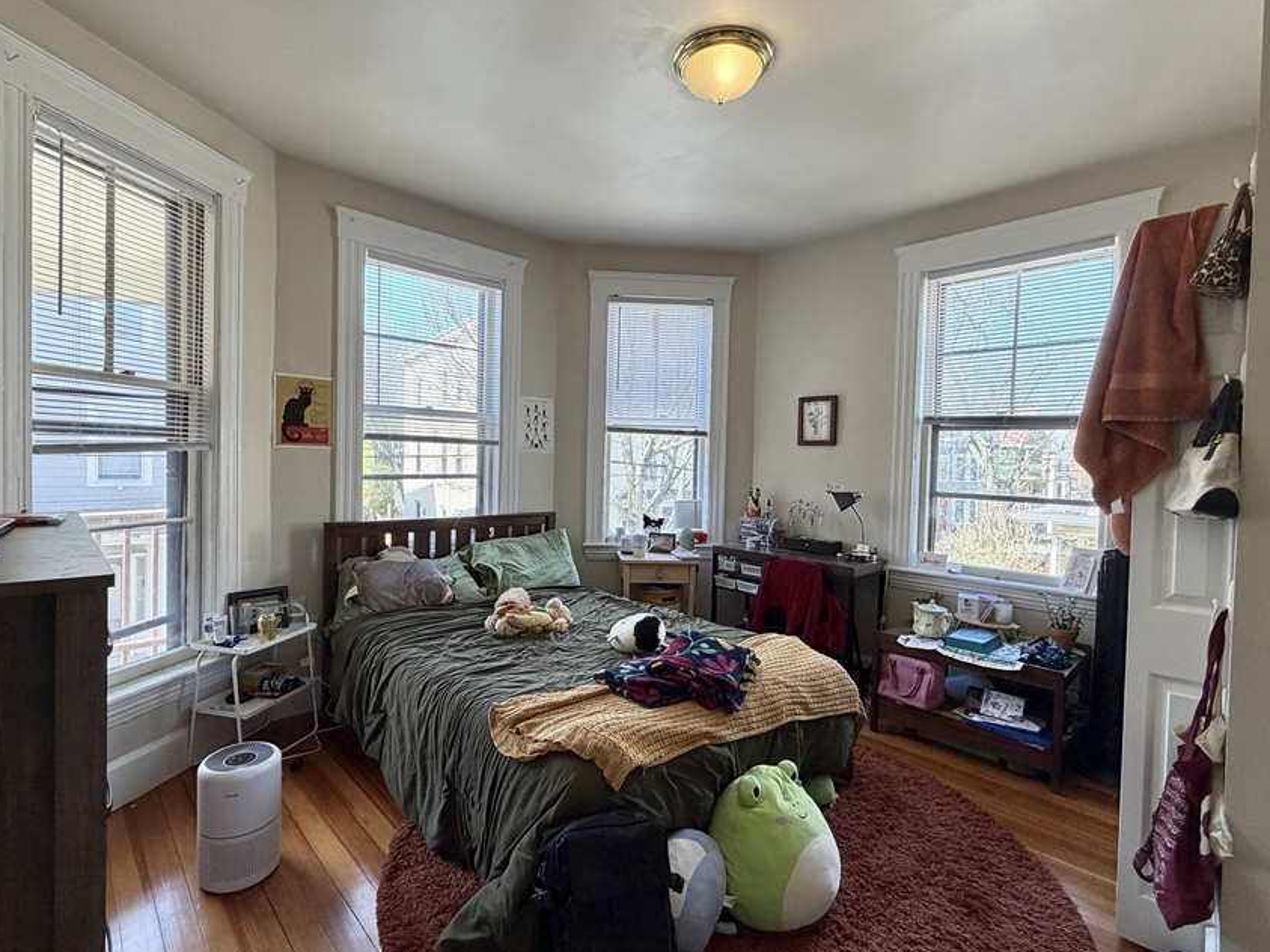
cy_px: 478
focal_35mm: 17
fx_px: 624
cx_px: 619
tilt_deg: -2.1
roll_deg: -1.1
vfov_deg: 74.7
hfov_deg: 91.0
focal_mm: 2.22
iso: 160
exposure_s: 1/121
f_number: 2.2
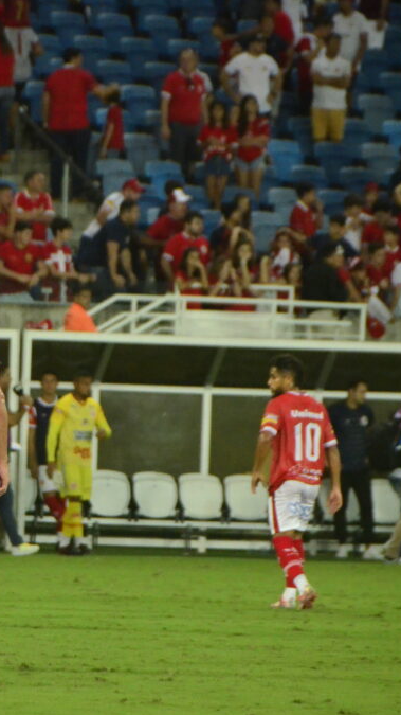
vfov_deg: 4.5
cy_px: 358
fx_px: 9010
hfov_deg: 2.5
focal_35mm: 476
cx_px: -12
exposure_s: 1/1000
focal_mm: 200
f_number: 5.6
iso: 4000
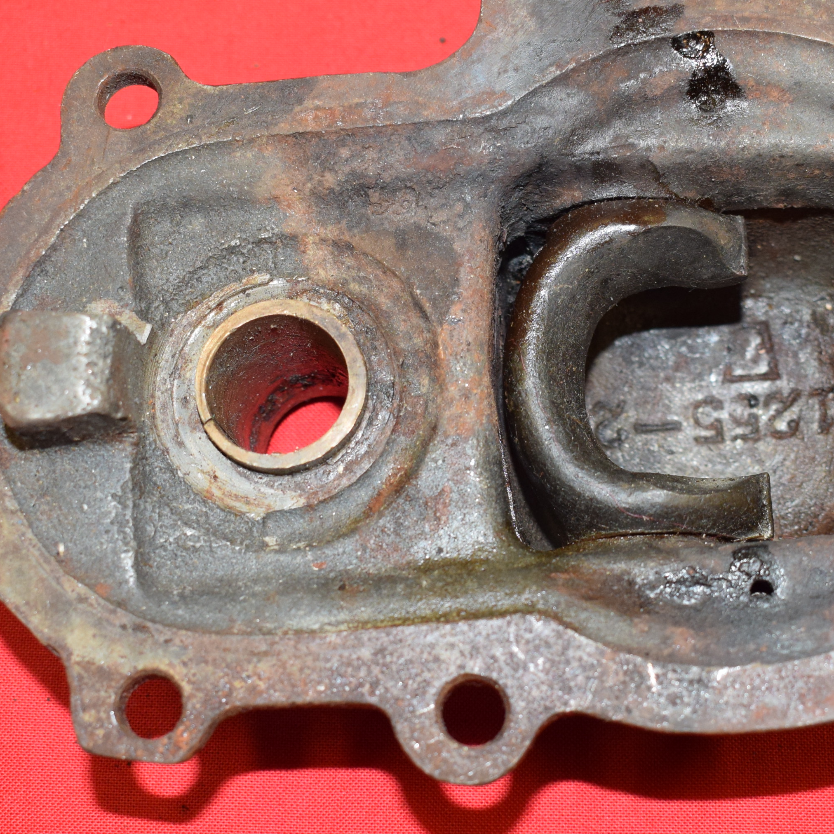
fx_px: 1854
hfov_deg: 25.3
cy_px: 409
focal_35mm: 68
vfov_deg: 25.4
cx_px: 507
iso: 800
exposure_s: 1/60
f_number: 5.6
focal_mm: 24
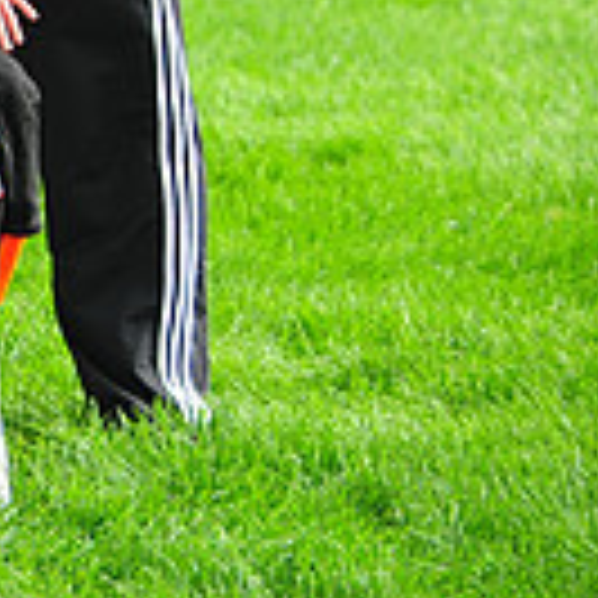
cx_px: -665
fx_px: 7583
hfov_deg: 4.4
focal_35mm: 388
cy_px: -265
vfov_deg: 4.5
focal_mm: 105
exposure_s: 1/800
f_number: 4.5
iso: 400
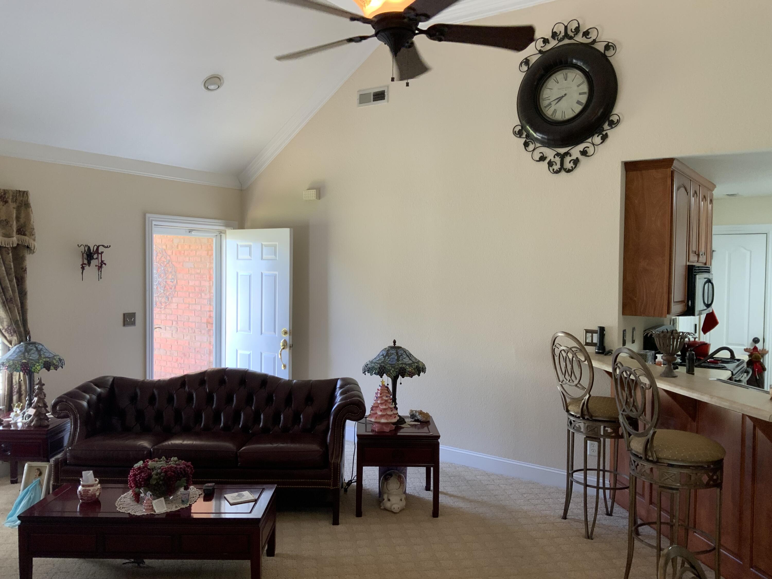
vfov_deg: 48.2
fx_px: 647
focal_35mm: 29
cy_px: 290
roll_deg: -1.4
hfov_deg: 61.7
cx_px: 386
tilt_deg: -0.9
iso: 80
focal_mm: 3
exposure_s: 1/60
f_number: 1.8
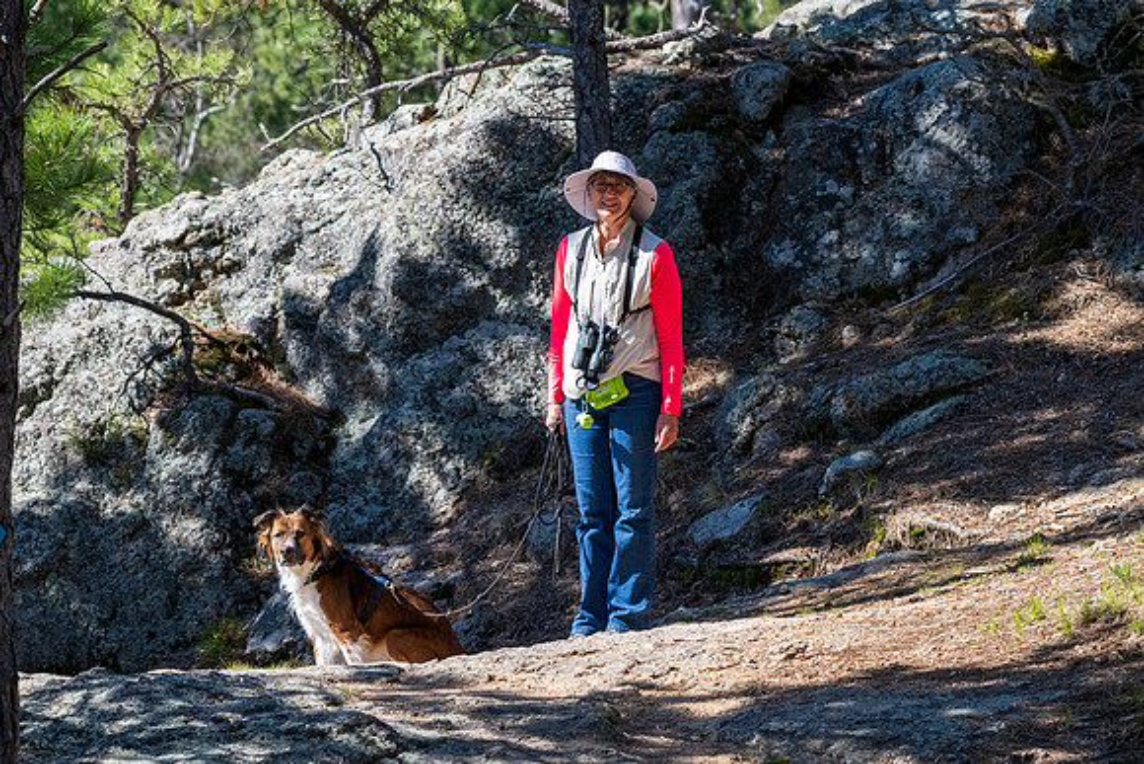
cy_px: 424
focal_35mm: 200
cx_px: 509
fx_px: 6355
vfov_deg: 6.9
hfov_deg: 10.3
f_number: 9
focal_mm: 180
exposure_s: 1/1250
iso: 2000
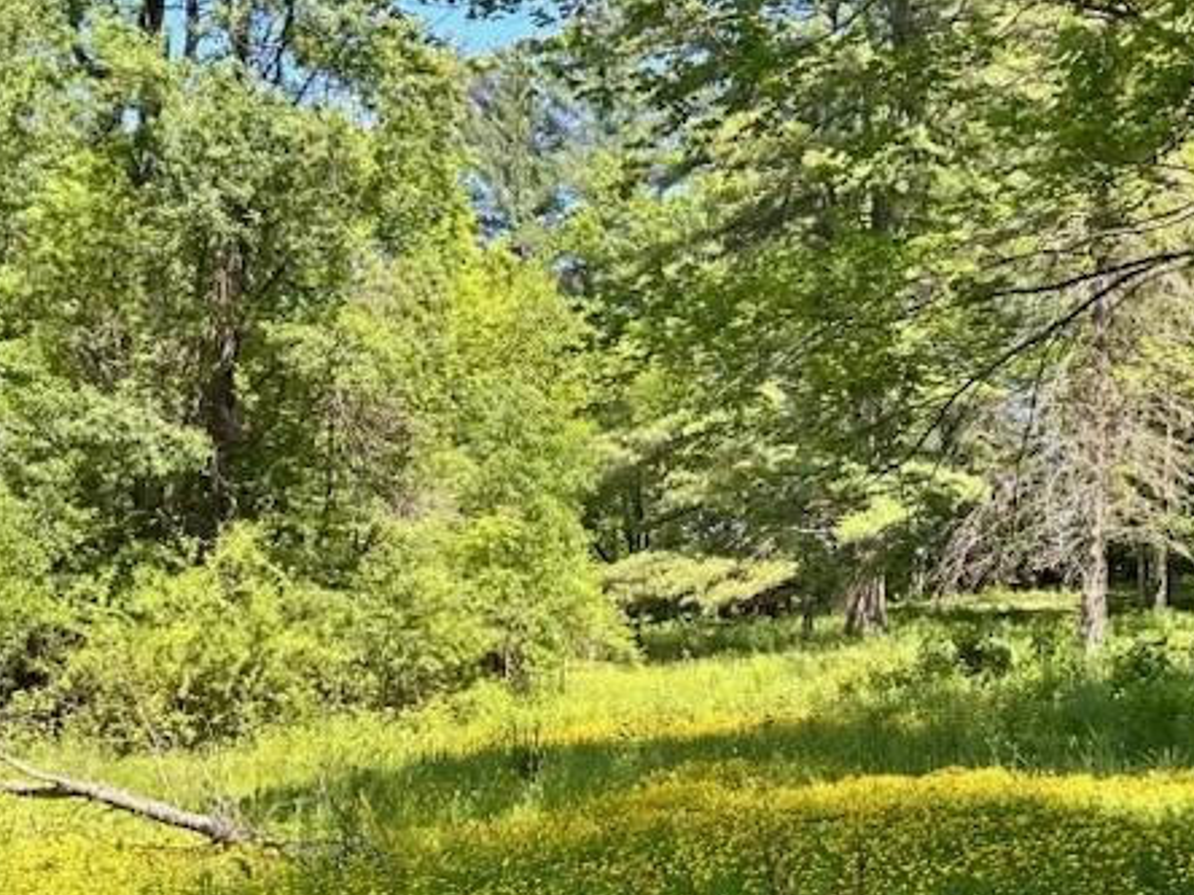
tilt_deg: +2.2
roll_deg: -1.8
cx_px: 715
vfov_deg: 24.4
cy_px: 551
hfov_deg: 32.1
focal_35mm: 60
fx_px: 2070
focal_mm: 5.7
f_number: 1.5
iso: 50
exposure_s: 1/718
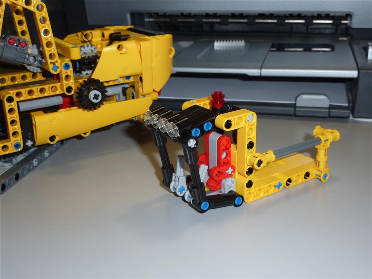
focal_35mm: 45
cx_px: 186
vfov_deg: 32.2
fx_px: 484
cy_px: 140
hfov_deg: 42.1
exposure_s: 1/30
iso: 100
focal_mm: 7.3
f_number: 4
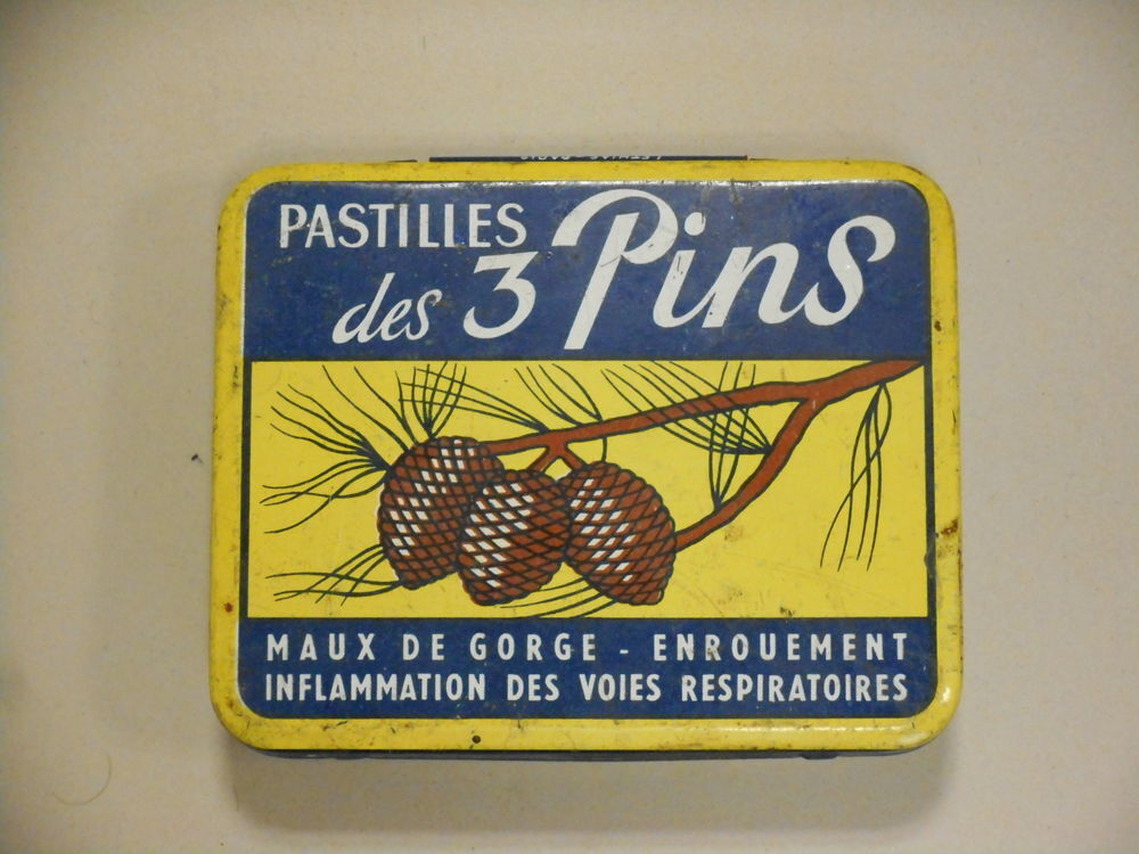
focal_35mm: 102
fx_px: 3356
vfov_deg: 14.5
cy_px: 427
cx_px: 570
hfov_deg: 19.3
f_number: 5.8
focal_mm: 18.2
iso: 800
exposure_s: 1/40
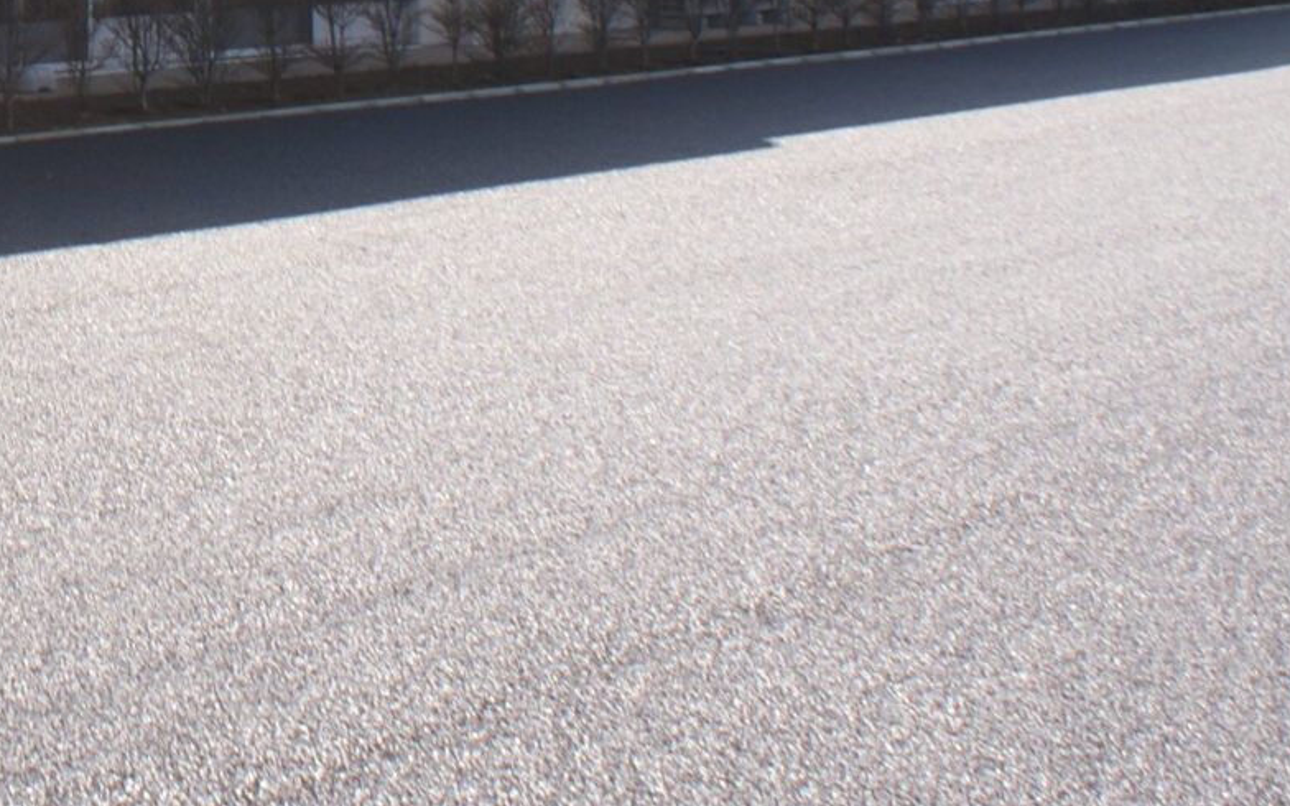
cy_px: -520
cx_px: -429
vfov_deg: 11.3
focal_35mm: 110
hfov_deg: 17.6
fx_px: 3867
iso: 100
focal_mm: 22
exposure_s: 1/160
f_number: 11
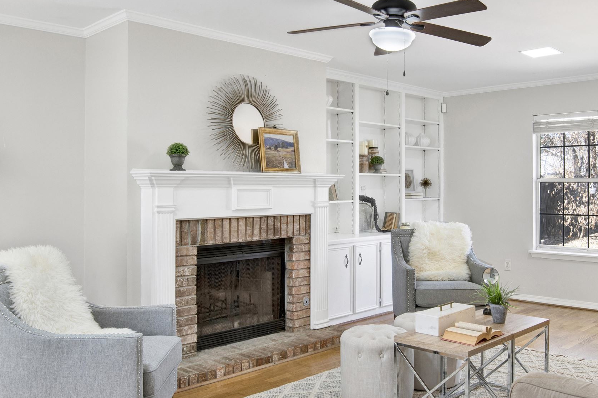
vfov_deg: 39.9
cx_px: 346
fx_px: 548
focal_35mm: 33
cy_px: 179
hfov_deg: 57.0
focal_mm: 18
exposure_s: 1/10
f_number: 11
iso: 200
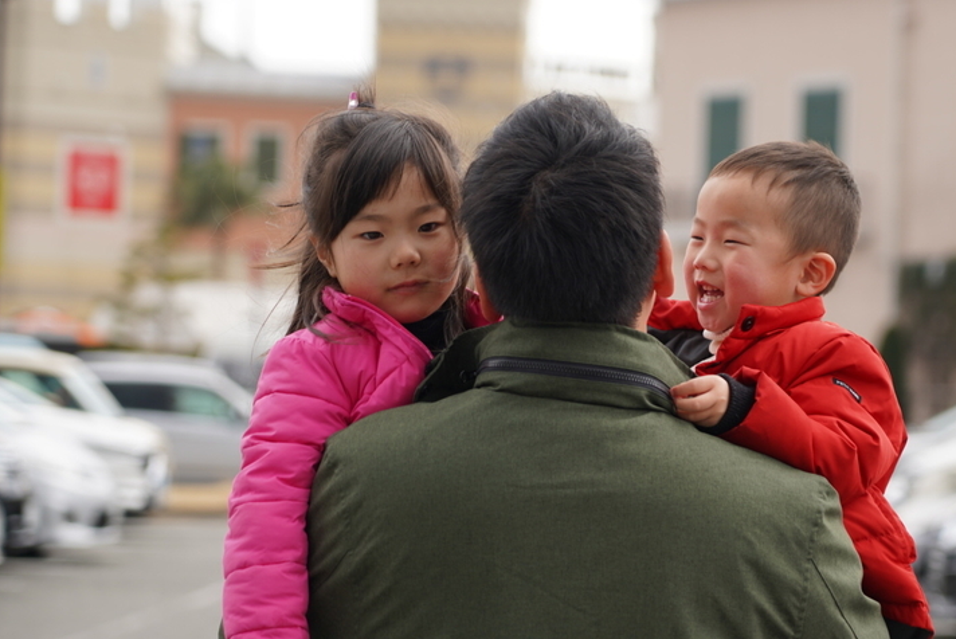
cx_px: 598
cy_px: 315
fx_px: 4013
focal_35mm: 151
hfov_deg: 13.6
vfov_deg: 9.1
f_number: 4
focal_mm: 105
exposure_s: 1/250
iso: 125
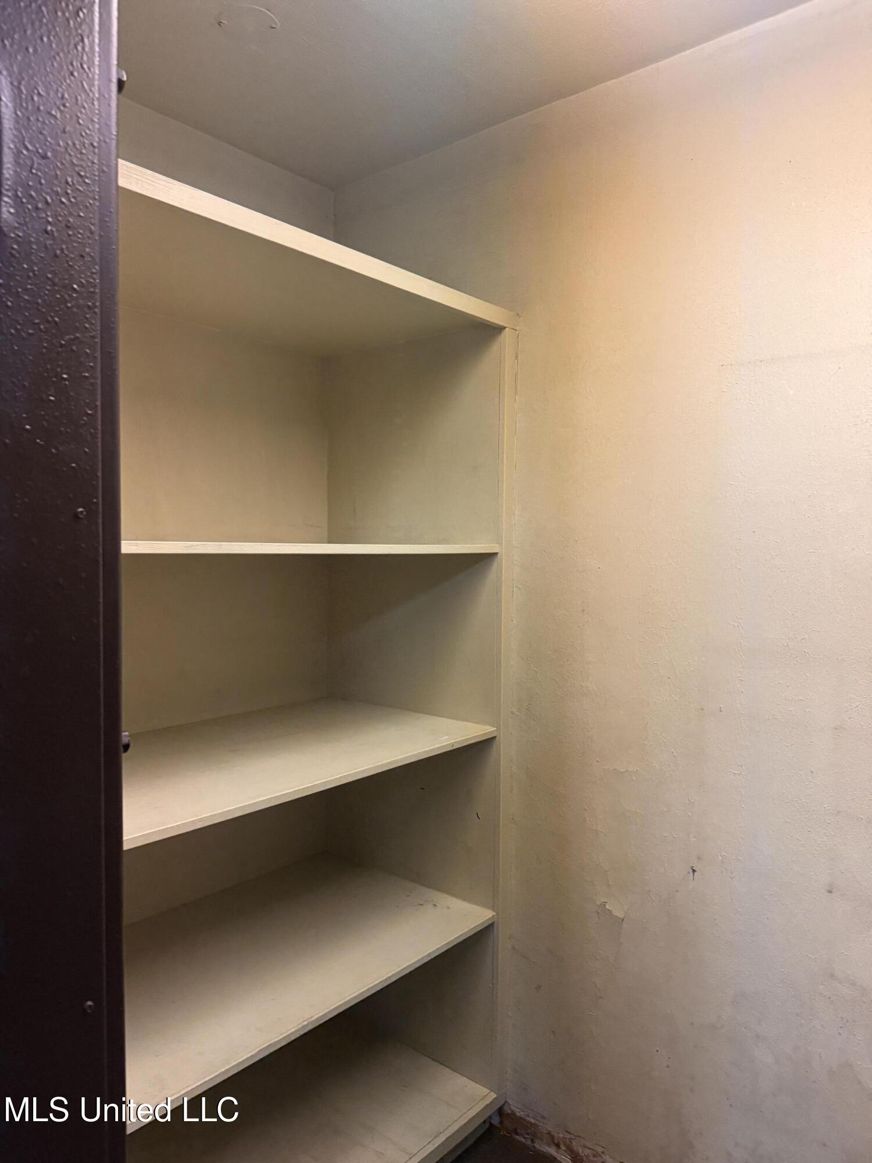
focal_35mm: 24
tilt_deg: -4.0
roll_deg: +0.5
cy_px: 582
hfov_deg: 56.8
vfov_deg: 71.6
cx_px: 436
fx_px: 806
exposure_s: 1/60
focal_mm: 6.76
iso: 400
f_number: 1.78
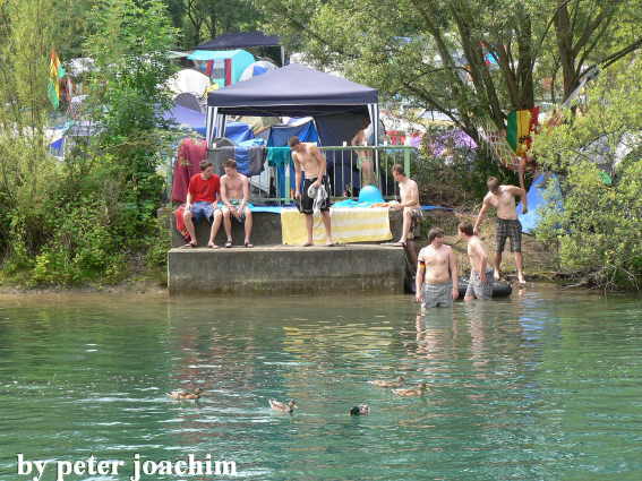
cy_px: 240
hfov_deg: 17.7
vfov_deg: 13.3
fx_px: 2058
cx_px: 321
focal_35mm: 111
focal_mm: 19
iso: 64
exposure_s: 1/125
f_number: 4
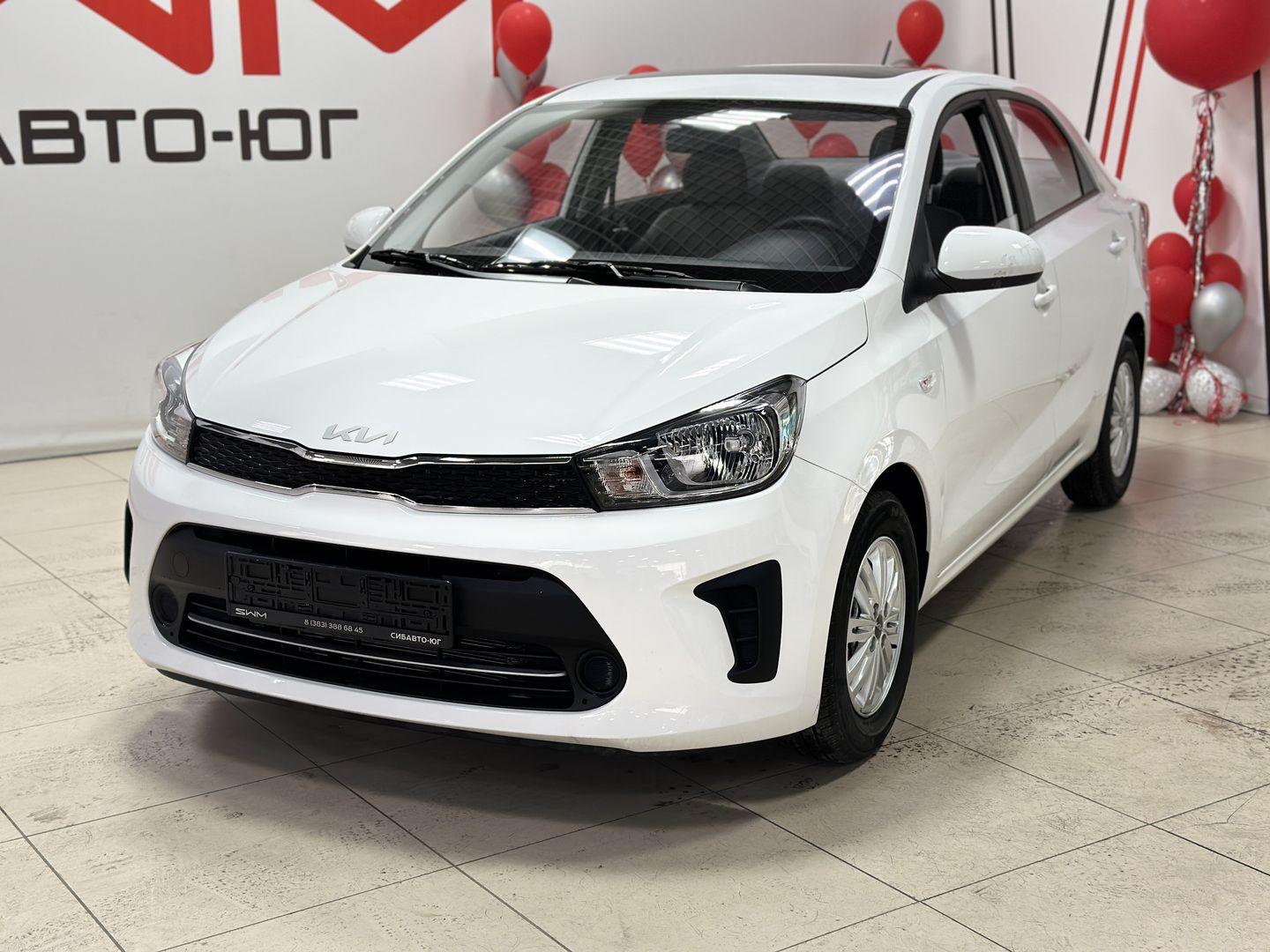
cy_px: 476
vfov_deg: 30.3
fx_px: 1761
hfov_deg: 39.7
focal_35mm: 48
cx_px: 635
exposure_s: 1/100
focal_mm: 6.86
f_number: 1.78
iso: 64
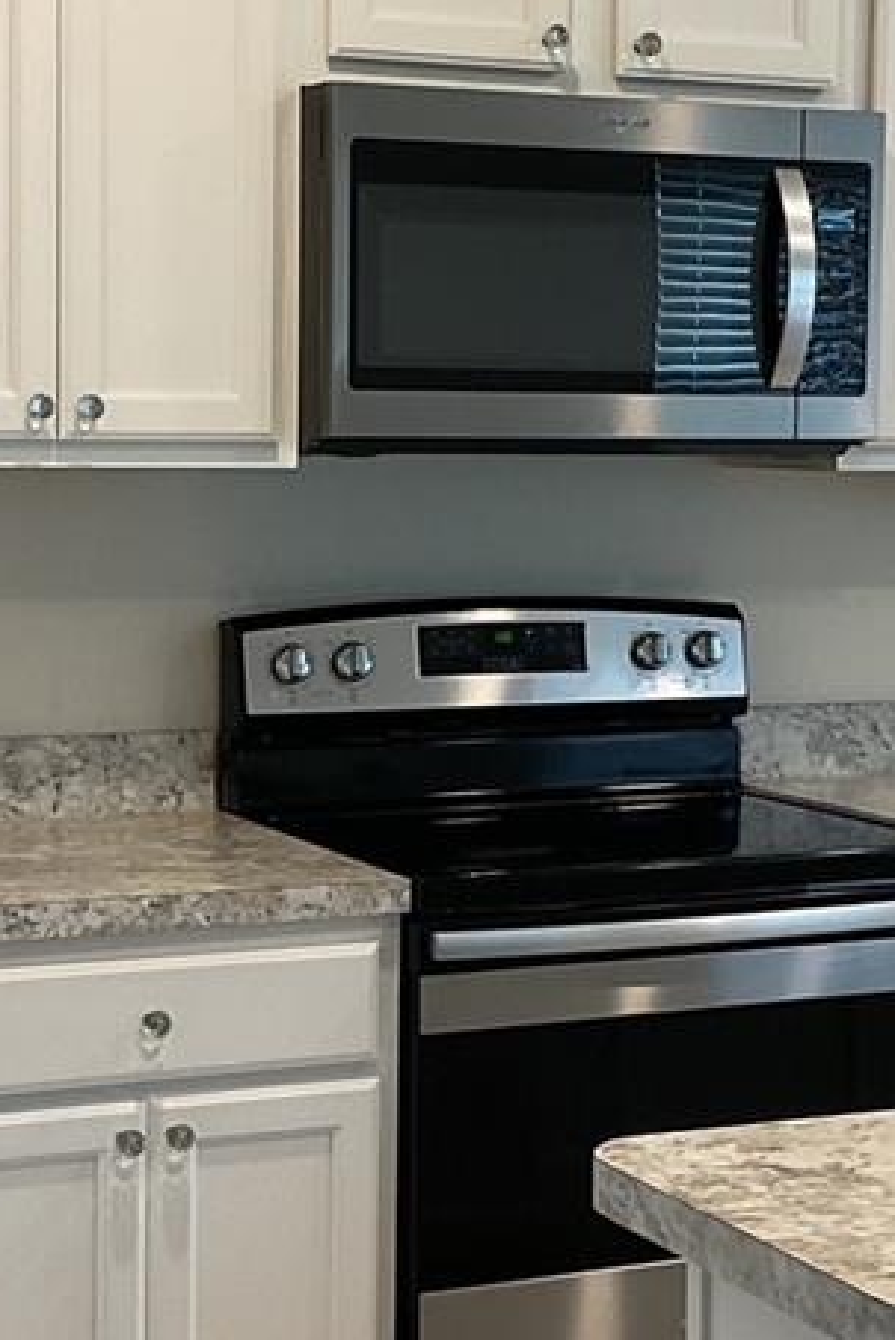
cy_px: 679
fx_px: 2979
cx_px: 430
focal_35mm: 80
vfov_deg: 25.3
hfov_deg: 17.1
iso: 64
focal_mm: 3
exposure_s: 1/60
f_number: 1.8
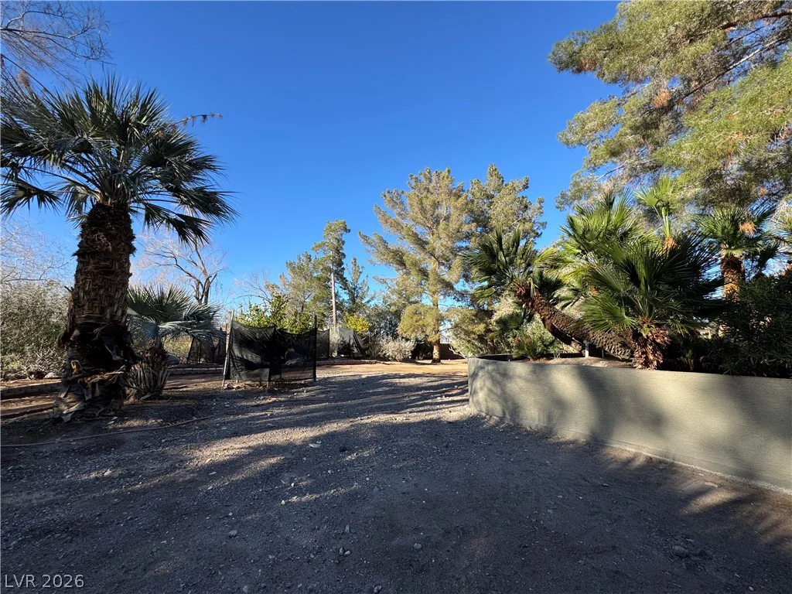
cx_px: 396
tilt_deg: +6.9
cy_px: 297
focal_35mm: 14
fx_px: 320
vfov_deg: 85.7
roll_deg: -0.4
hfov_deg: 102.1
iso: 40
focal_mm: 2.22
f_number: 2.2
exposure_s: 1/879
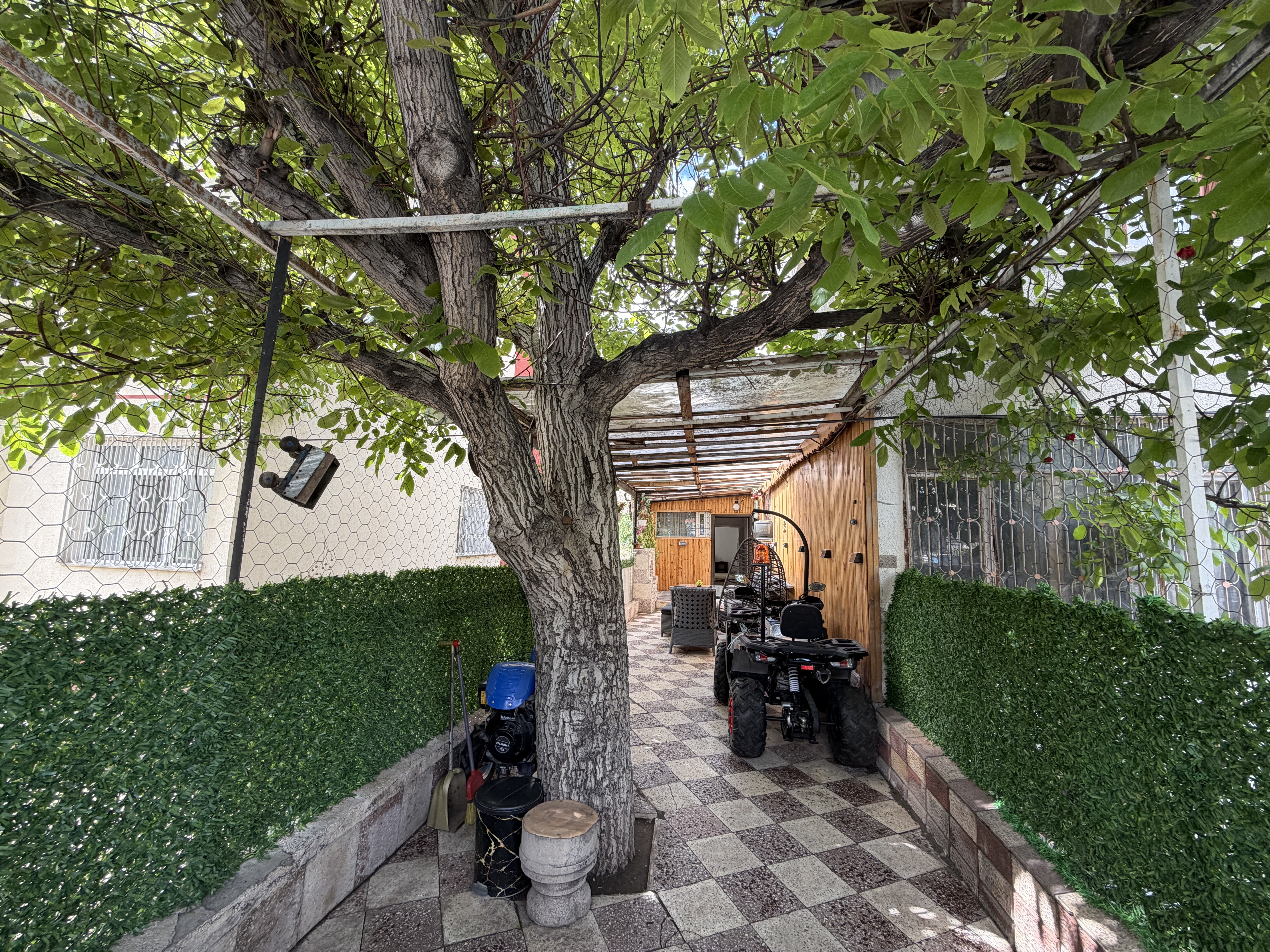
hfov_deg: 102.1
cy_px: 476
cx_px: 635
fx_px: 514
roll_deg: -1.6
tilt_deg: +7.6
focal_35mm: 14
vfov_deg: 85.7
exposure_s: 1/121
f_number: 2.2
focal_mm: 2.22
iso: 80
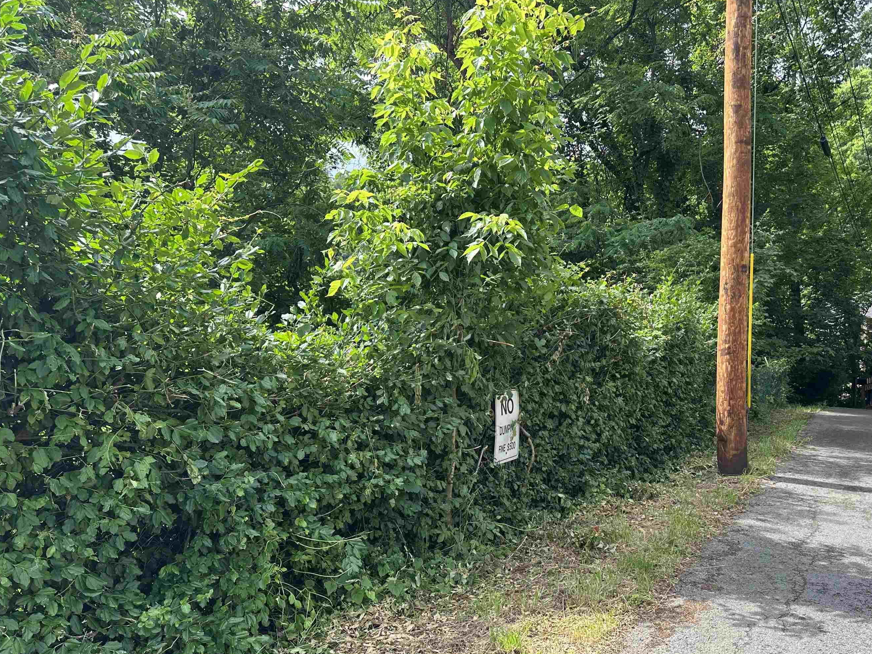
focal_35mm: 28
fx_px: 705
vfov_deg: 49.7
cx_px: 495
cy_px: 356
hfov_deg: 63.2
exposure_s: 1/480
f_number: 1.78
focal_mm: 6.86
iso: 80
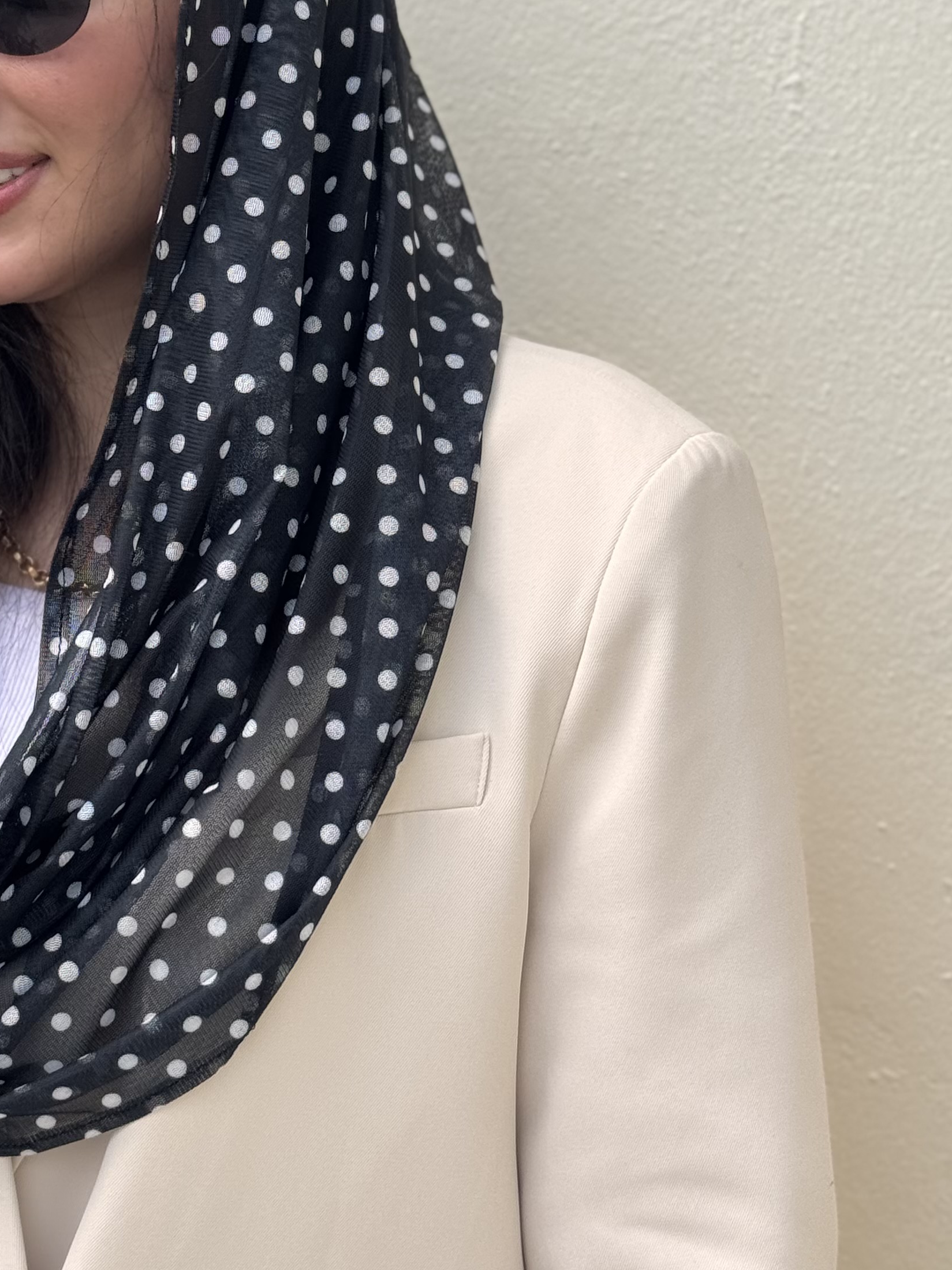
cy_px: 375
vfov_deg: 22.1
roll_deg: +0.8
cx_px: 81
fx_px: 3227
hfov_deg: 16.5
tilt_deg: -4.8
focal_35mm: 88
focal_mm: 6.76
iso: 64
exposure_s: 1/1637
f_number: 1.78
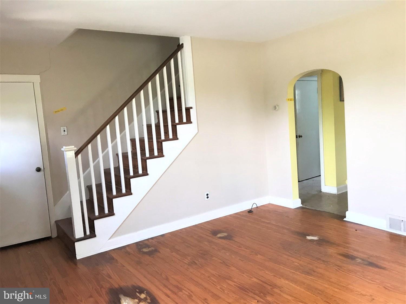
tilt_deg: -4.1
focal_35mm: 28
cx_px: 203
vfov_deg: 49.7
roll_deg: +5.1
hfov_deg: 63.4
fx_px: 328
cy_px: 152
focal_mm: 3.99
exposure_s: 1/30
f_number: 1.8
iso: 32
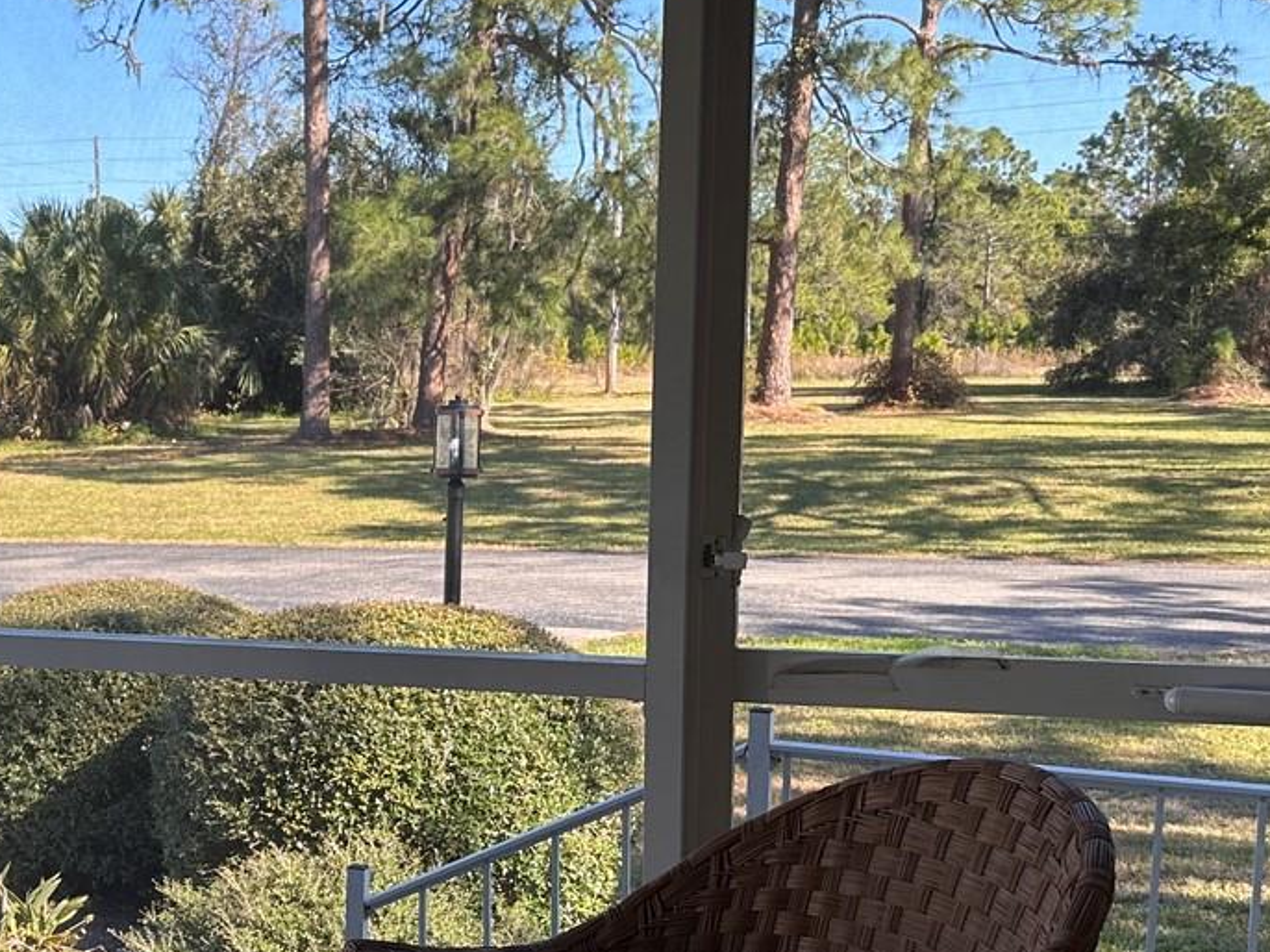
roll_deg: +1.2
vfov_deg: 25.9
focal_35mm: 56
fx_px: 2054
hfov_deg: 32.2
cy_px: 639
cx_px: 63
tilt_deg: -7.1
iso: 80
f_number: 1.78
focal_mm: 6.86
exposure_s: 1/887
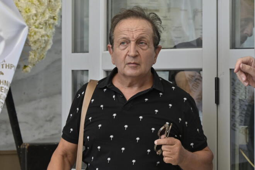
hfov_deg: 9.5
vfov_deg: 6.3
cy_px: 85
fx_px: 1537
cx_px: 128
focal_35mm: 217
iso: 500
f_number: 8
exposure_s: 1/160
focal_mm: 145
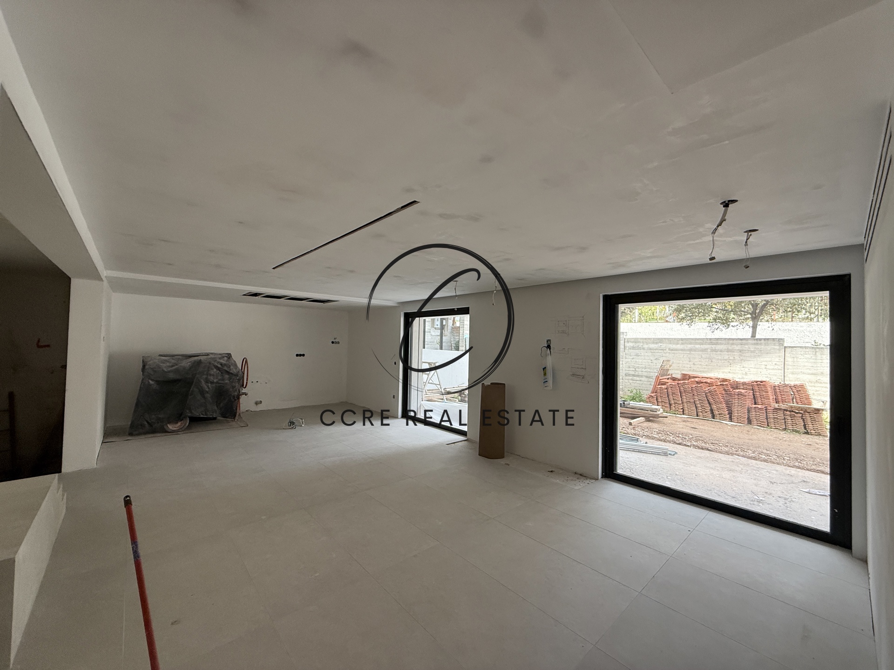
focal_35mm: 14
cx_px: 447
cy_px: 335
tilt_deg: +0.5
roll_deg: -1.1
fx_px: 362
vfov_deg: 85.7
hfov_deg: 102.1
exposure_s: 1/99
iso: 200
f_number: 2.2
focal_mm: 2.22
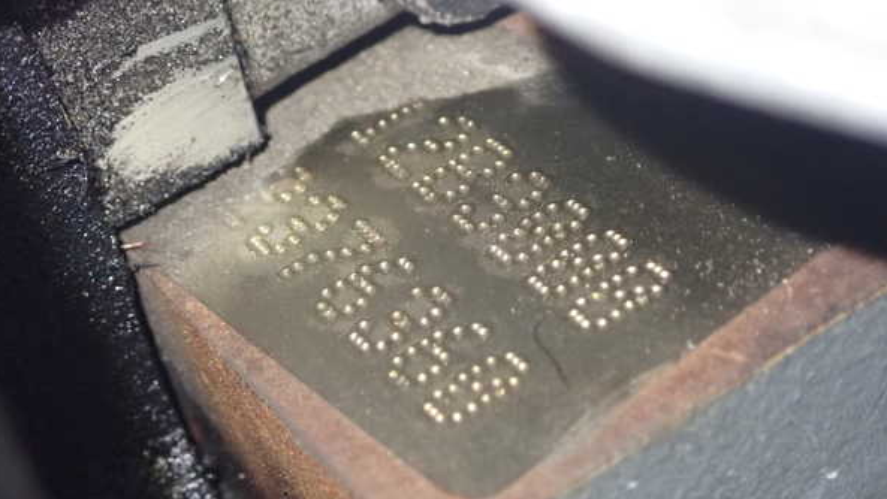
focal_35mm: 97
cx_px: 441
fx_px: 2282
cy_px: 229
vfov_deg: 12.5
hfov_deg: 22.0
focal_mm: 15.66
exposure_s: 1/20
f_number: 4.5
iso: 1250
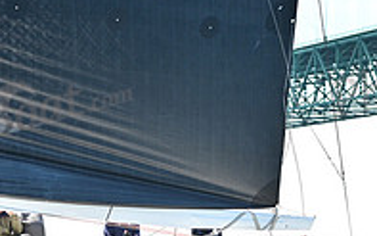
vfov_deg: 6.2
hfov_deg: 10.0
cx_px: 233
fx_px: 2157
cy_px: 195
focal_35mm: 210
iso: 320
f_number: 4
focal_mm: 70
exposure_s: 1/1000
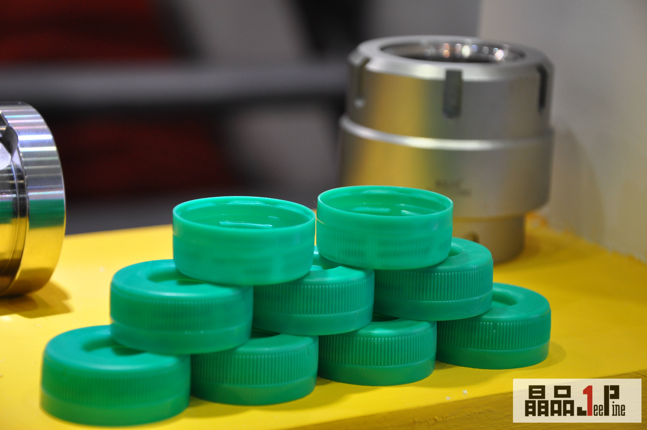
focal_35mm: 105
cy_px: 215
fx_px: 1885
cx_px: 324
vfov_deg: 13.0
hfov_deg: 19.5
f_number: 5.3
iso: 360
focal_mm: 70
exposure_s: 1/40
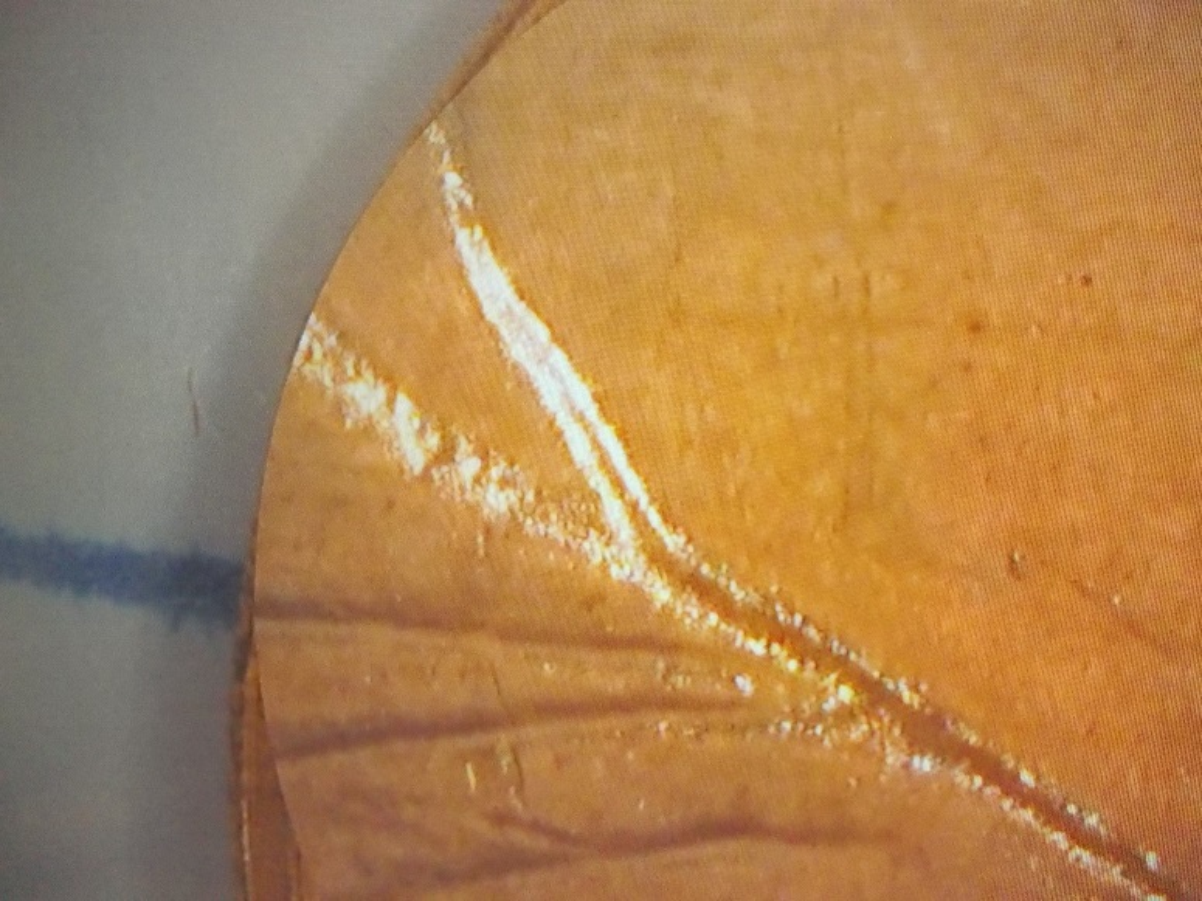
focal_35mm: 29
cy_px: 450
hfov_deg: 61.7
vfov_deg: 48.2
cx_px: 601
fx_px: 1007
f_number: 3.3
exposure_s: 1/125
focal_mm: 4.1
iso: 800
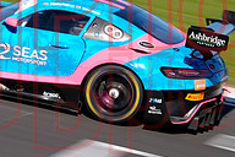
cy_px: 51
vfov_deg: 3.7
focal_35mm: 376
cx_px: 17
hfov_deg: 5.5
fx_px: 2453
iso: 125
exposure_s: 1/100
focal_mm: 124.6
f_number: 16
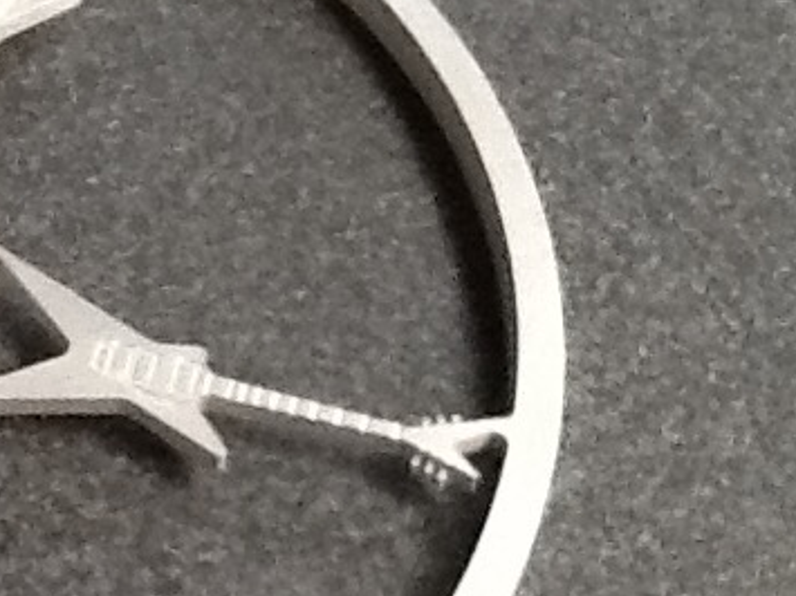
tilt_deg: -54.4
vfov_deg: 12.4
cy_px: 392
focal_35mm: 119
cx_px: -155
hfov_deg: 15.9
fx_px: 2735
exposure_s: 1/17
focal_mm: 2.03
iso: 320
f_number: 2.4
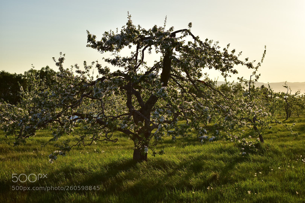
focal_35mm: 72
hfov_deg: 28.1
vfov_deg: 18.9
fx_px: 610
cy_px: 102
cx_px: 152
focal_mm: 48
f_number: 5.3
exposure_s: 1/1000
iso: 160
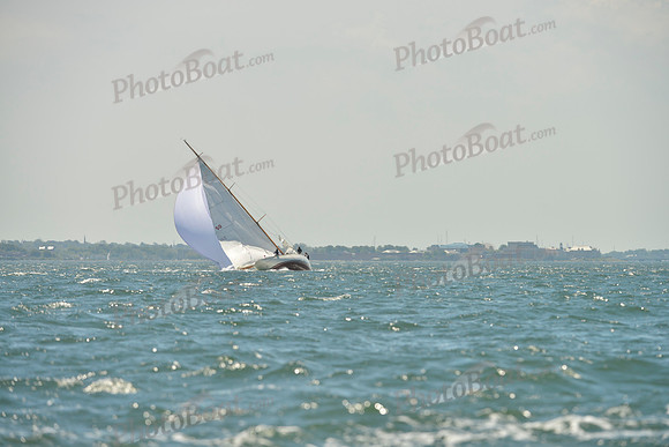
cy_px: 224
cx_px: 334
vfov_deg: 4.9
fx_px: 5204
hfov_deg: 7.4
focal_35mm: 280
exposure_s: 1/800
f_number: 6.3
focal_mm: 280
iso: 200
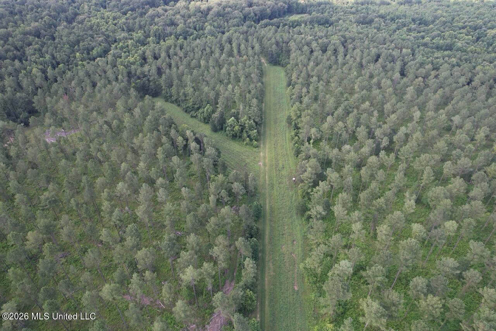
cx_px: 248
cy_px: 166
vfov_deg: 57.2
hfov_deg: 78.6
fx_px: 303
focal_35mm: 22
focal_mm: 8.4
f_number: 2.8
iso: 100
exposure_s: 1/180
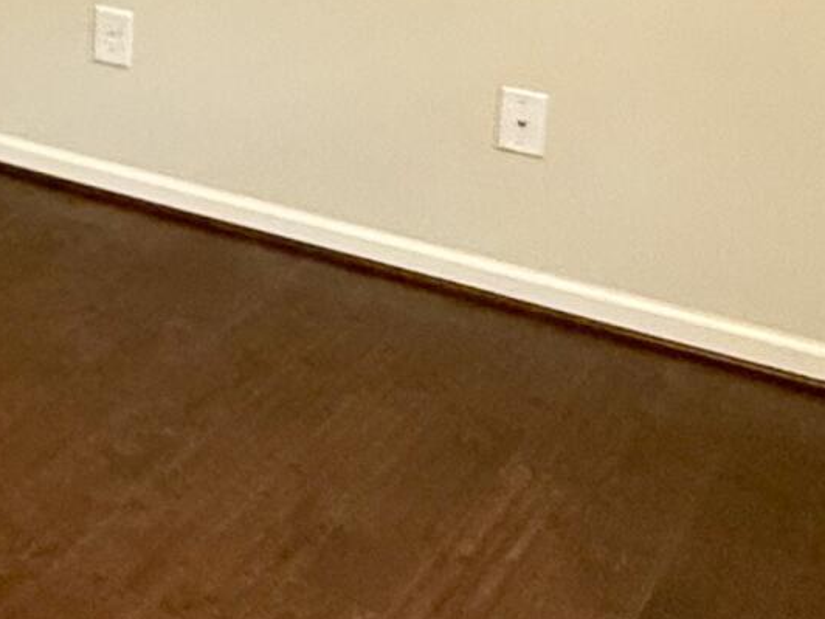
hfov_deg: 19.3
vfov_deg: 17.1
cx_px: -617
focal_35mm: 79
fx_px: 1883
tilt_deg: -6.7
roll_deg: +0.2
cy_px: -275
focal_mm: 2.22
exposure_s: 1/120
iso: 500
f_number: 2.2
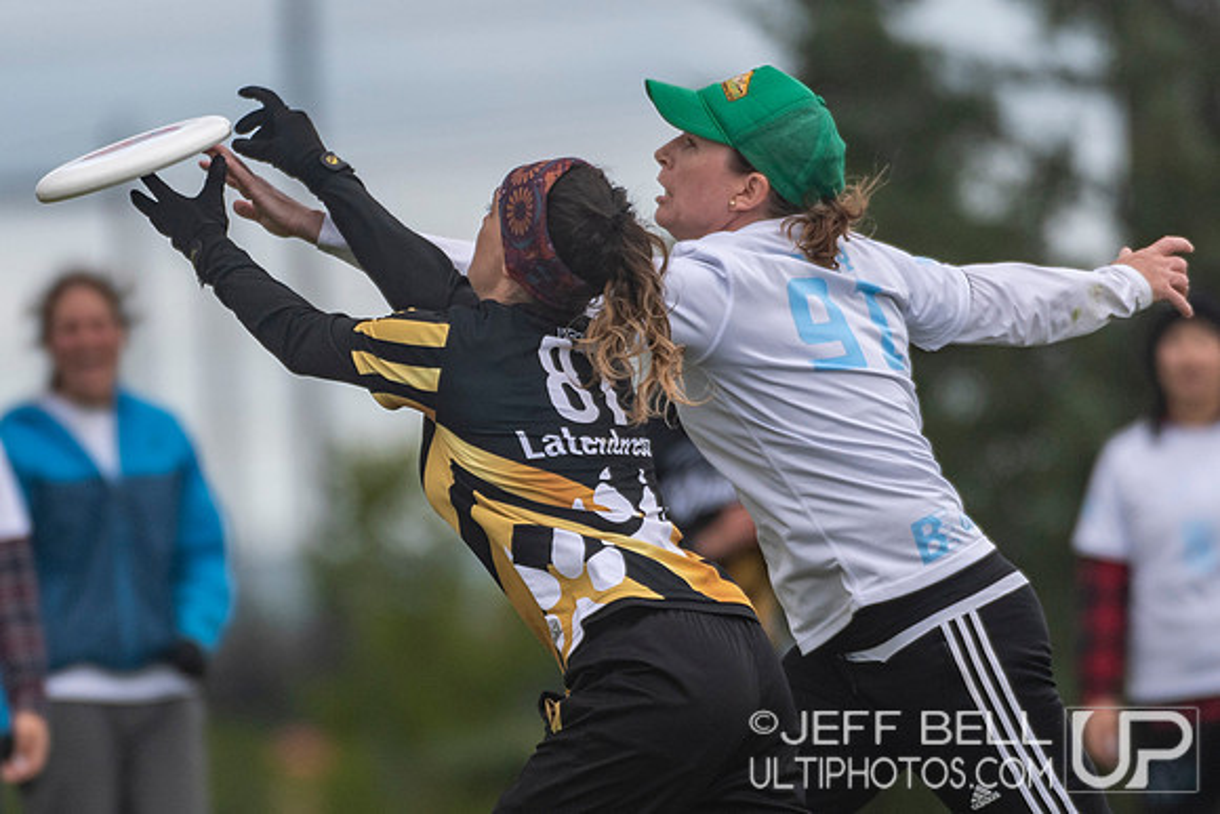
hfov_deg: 2.2
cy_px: 442
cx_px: 413
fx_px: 31821
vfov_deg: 1.5
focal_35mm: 939
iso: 250
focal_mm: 360
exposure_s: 1/1250
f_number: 4
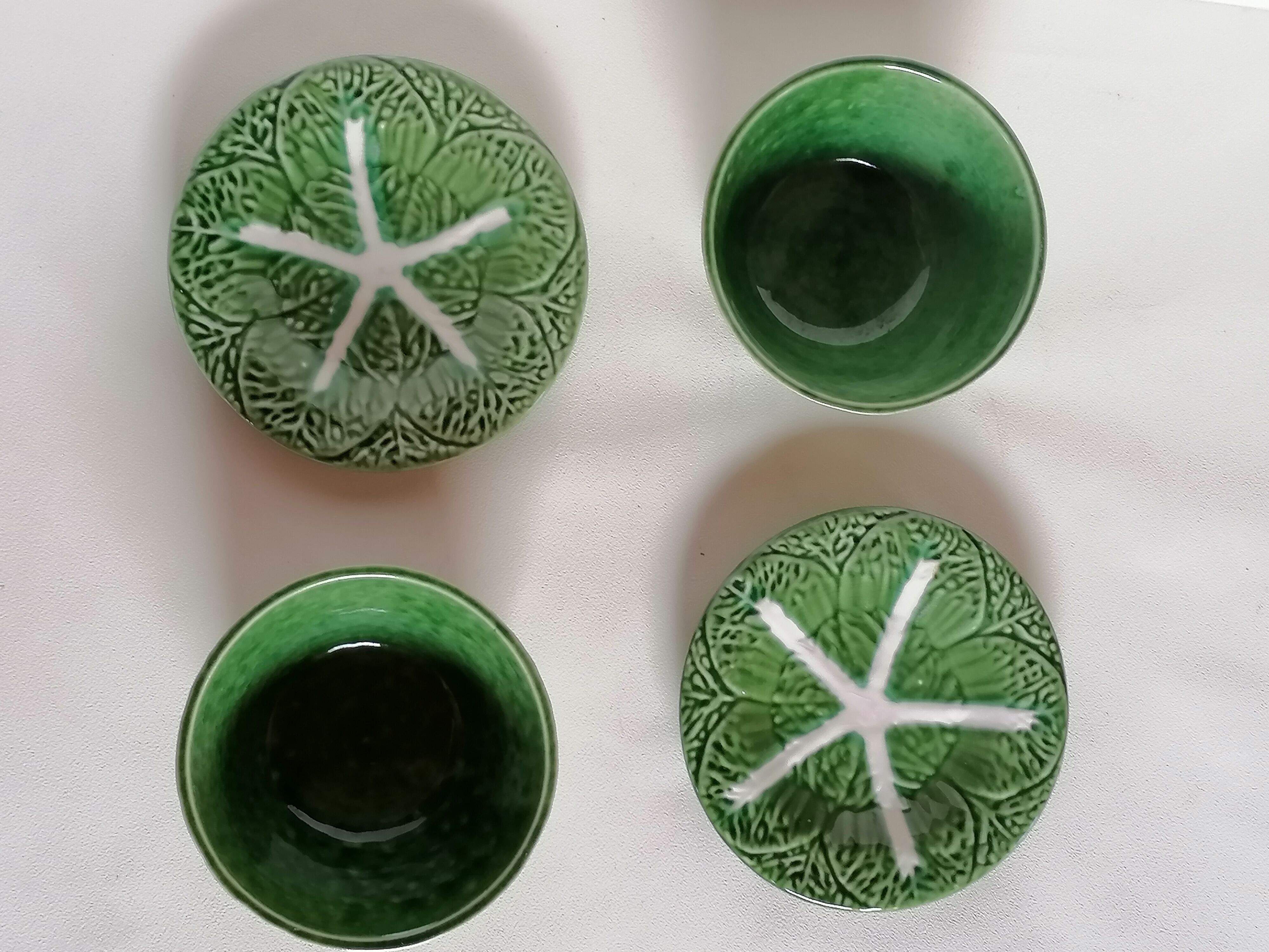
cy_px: 476
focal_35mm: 54
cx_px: 634
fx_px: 1980
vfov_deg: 27.0
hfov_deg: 35.5
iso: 80
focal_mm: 4.75
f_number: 1.8
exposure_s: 1/50
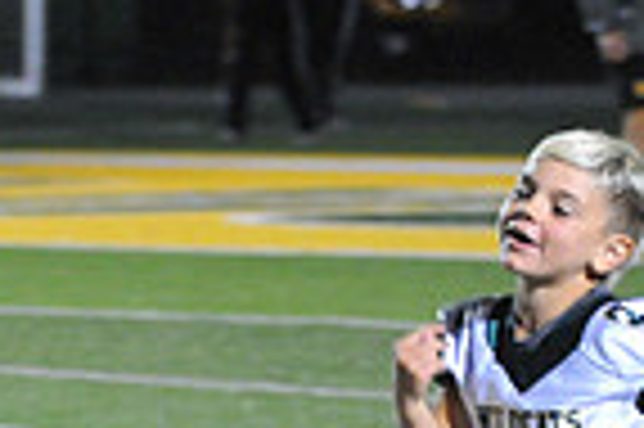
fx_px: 10900
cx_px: -590
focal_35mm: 610
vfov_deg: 2.2
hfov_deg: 3.4
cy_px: 392
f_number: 5.6
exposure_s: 1/200
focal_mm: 150
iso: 6400
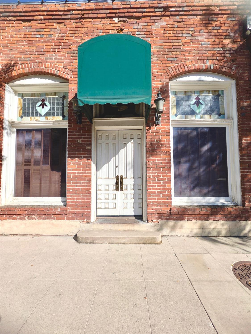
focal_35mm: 14
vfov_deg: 102.1
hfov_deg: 85.7
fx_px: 135
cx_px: 126
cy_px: 167
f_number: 2.2
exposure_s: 1/2604
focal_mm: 1.85
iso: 49
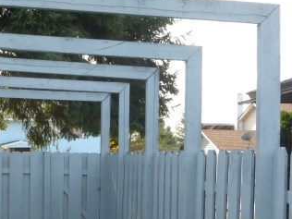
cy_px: 164
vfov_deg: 16.9
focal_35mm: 87
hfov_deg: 22.0
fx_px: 734
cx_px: 27
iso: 100
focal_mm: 7.4
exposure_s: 1/125
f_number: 3.9
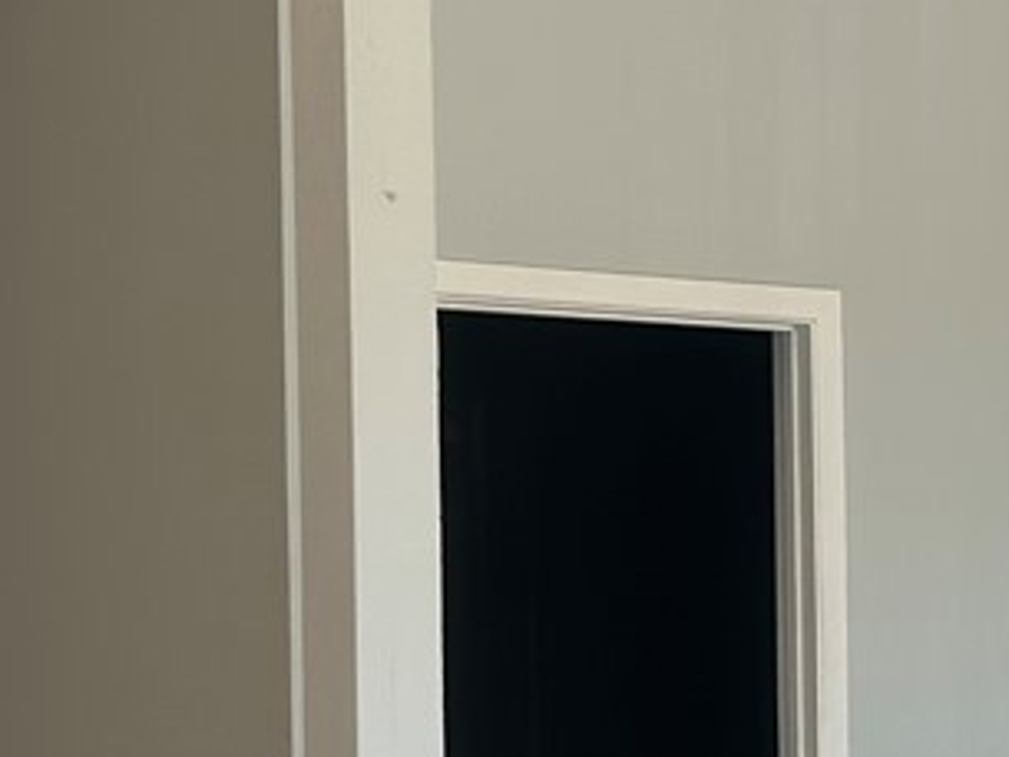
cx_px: 953
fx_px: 4695
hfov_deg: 12.2
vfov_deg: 9.1
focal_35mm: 161
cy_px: 992
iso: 80
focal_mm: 6.86
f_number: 1.78
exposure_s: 1/439
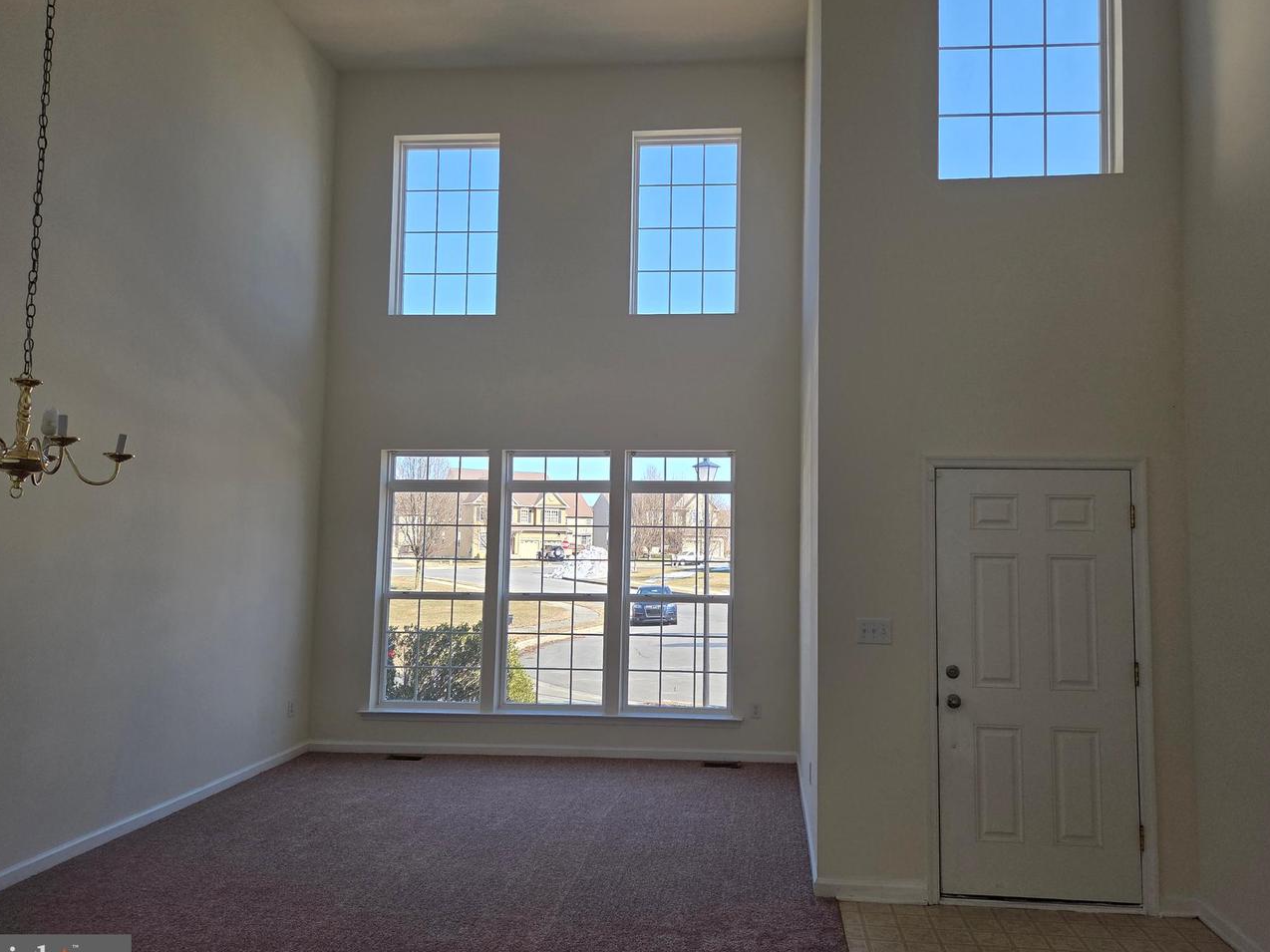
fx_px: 954
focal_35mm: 26
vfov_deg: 53.0
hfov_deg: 67.3
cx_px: 674
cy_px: 454
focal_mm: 5.4
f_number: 1.8
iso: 80
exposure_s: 1/1311
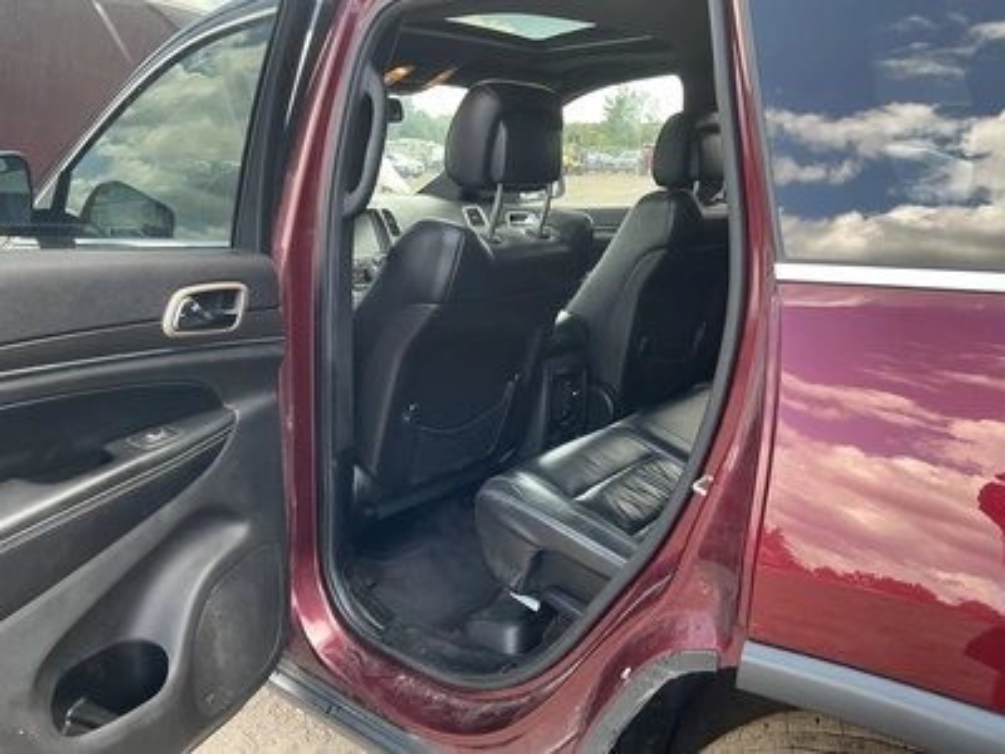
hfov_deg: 63.4
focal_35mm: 28
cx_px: 502
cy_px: 377
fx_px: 813
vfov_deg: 49.7
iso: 40
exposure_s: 1/122
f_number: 1.8
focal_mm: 3
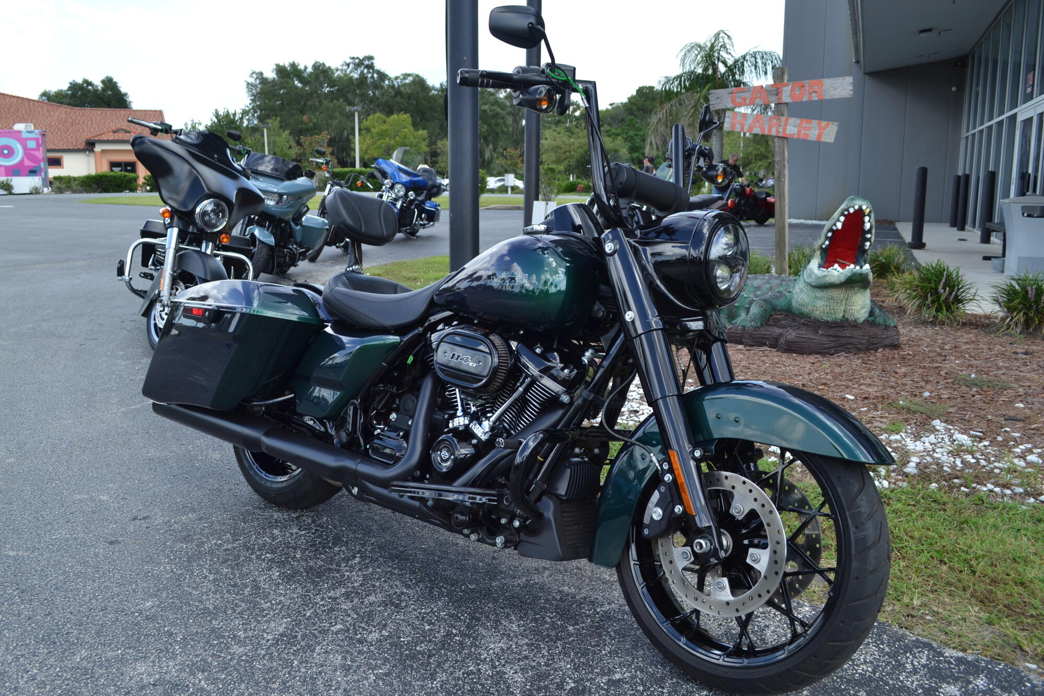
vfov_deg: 43.6
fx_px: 870
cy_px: 348
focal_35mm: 30
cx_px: 522
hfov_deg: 61.9
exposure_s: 1/160
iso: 100
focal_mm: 20
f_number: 6.3
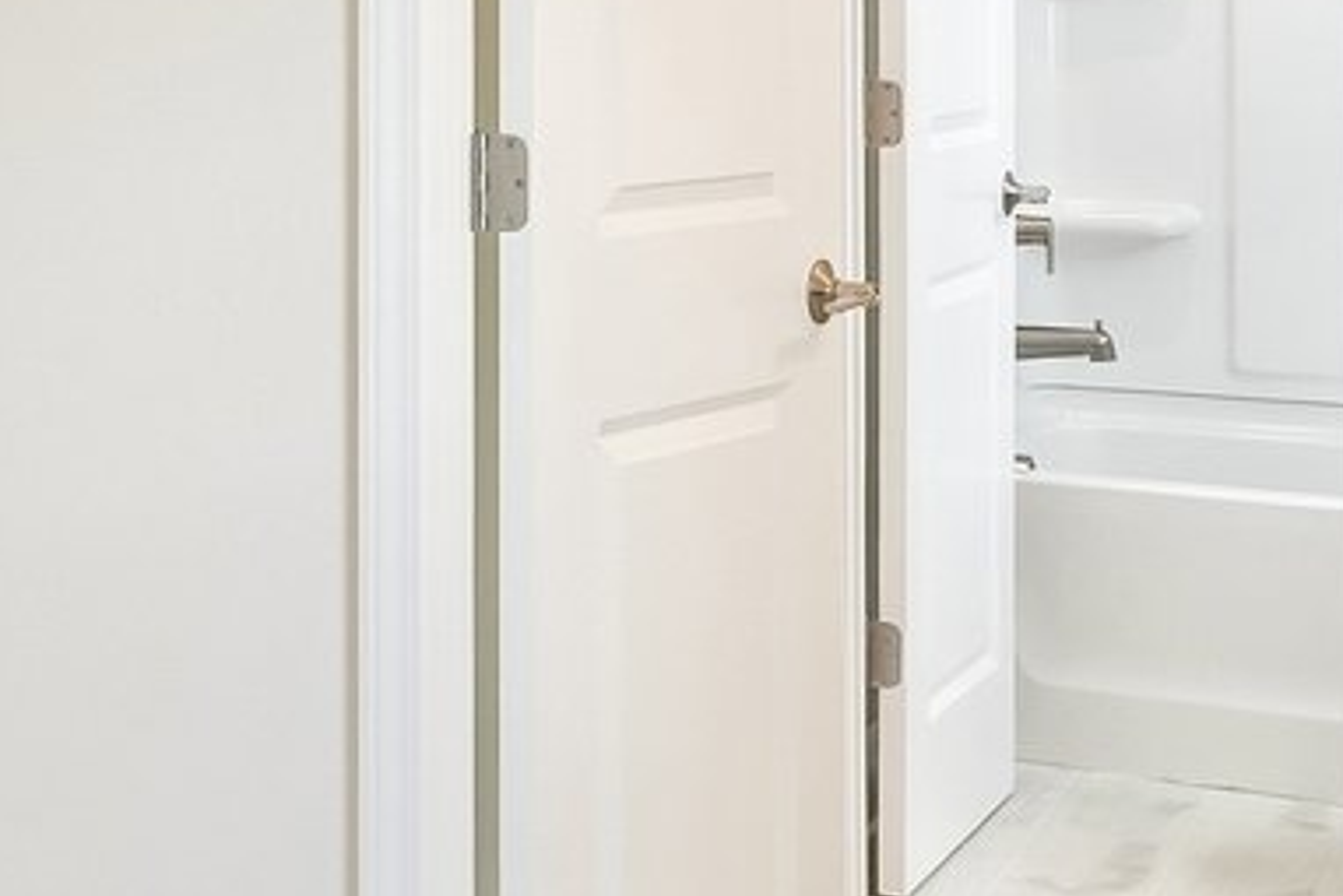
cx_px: -520
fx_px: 2799
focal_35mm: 75
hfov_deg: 23.1
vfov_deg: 17.6
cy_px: -69
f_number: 11
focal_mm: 14
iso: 400
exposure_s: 1/25
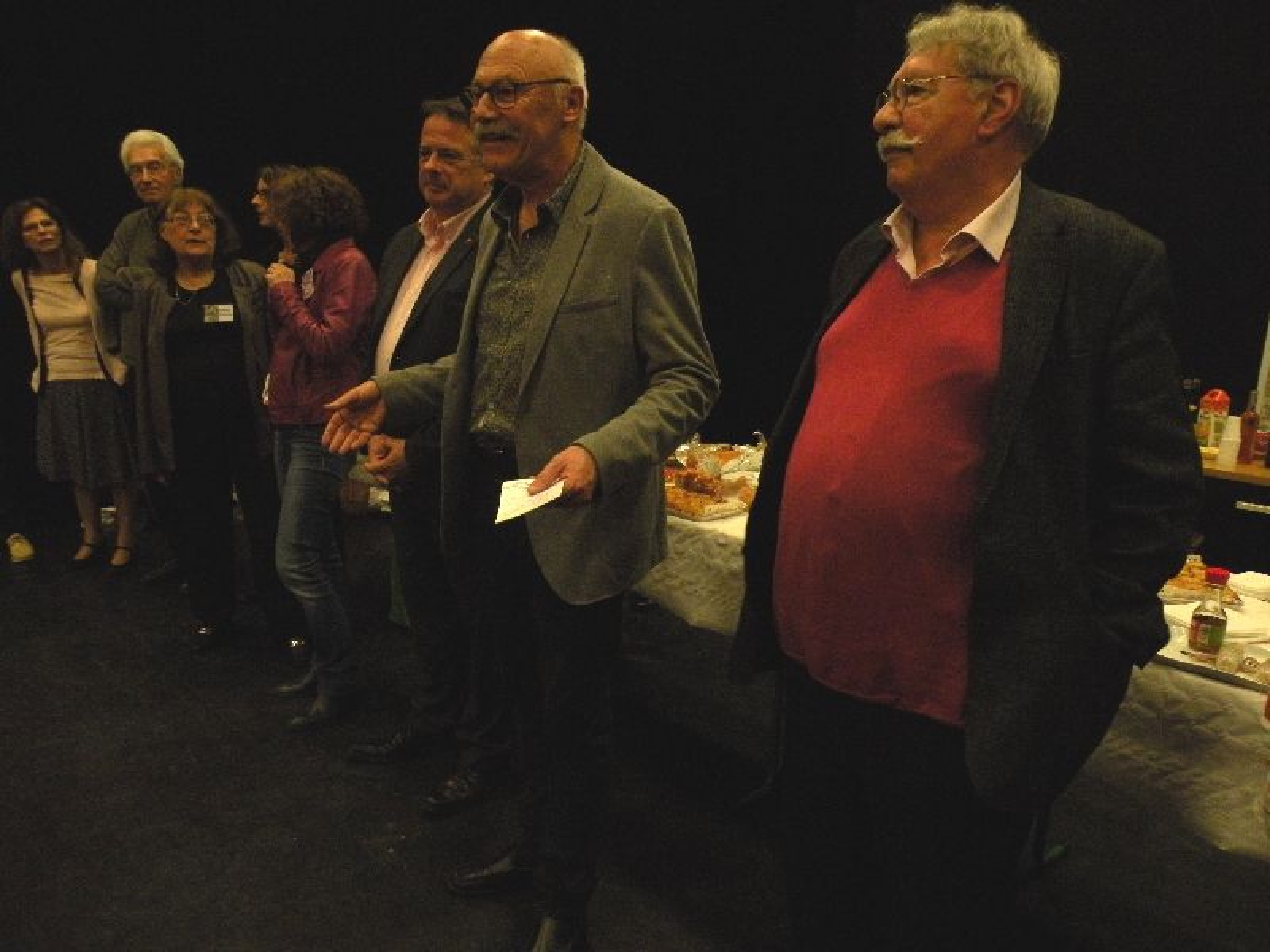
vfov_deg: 51.4
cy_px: 476
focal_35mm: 27
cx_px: 635
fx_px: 991
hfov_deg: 65.3
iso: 400
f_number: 2.8
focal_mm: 4.7
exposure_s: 1/60
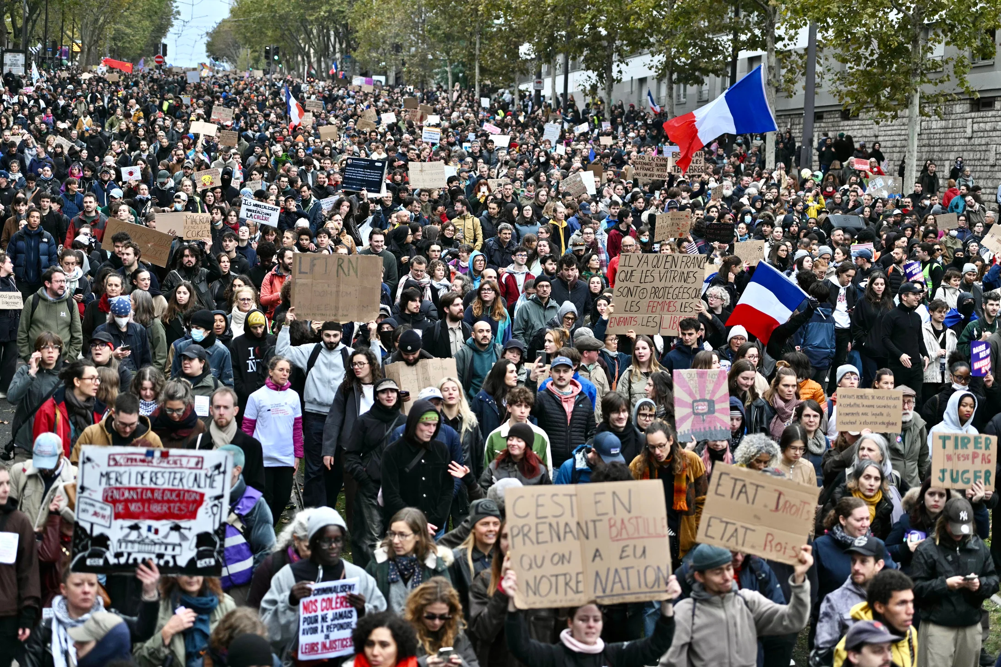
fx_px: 1946
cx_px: 500
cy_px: 334
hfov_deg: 28.8
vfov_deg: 19.5
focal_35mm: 70
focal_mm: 70
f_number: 2.8
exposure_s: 1/1000
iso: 400
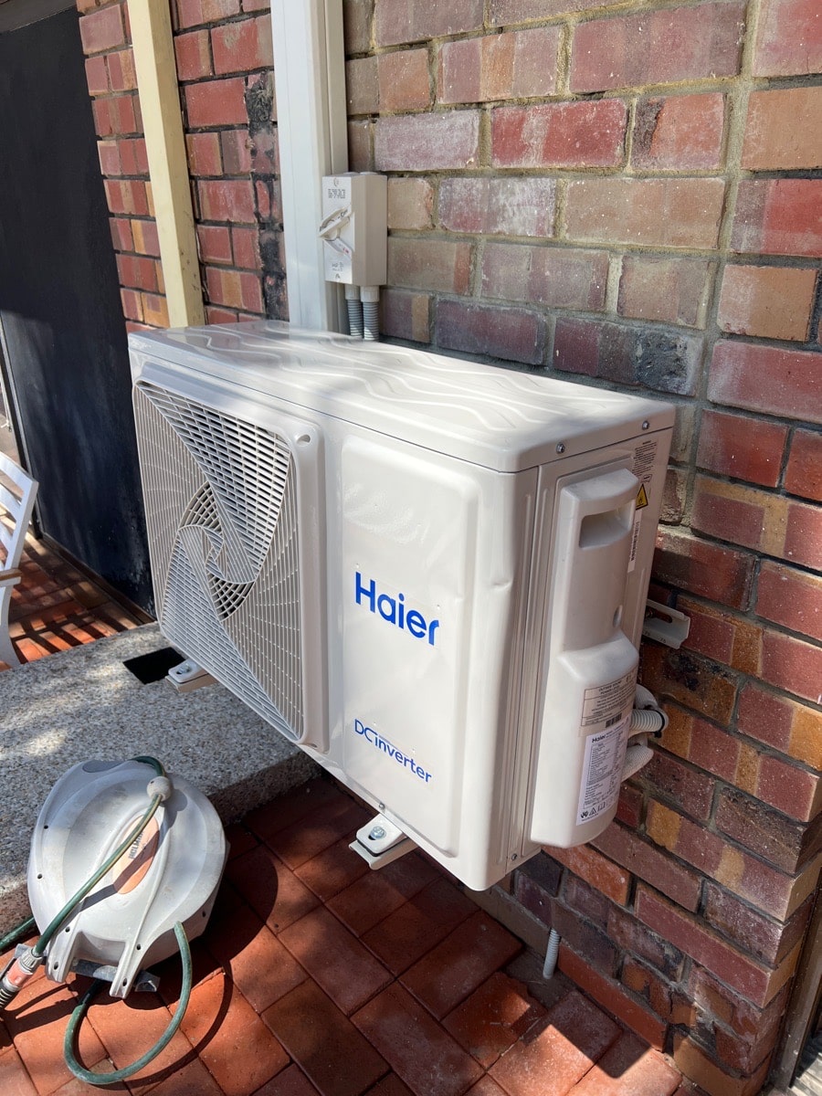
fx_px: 823
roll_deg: +0.4
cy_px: 548
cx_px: 411
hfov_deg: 53.1
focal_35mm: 26
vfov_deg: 67.3
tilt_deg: -23.8
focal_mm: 5.7
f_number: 1.5
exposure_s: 1/3257
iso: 50
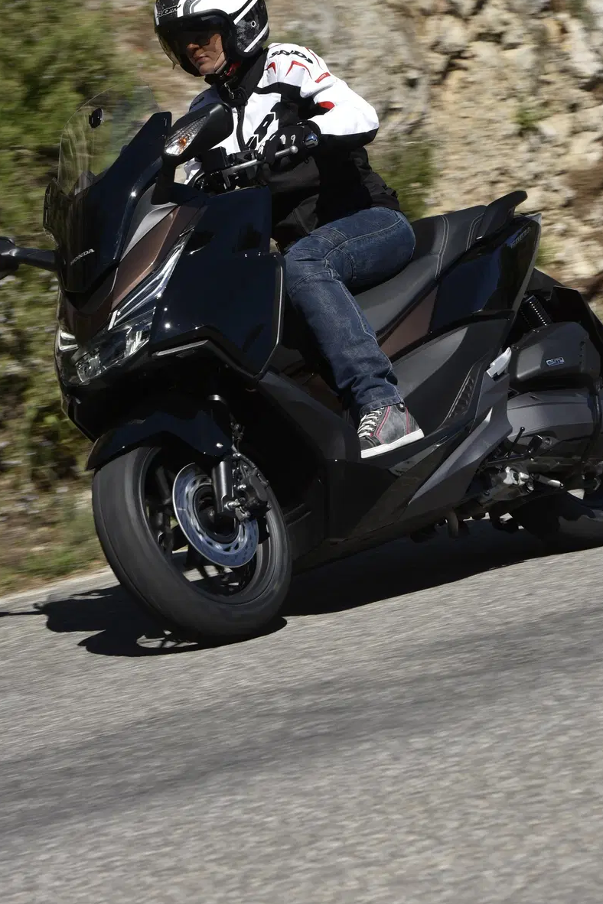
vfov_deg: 10.4
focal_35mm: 198
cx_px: 321
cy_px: 232
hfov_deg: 6.9
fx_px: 4974
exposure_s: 1/320
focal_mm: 130
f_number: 10
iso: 100
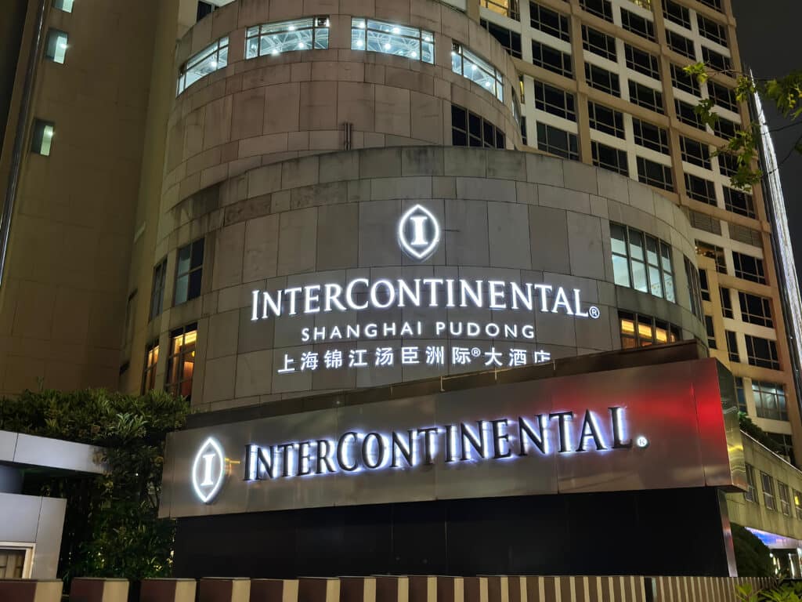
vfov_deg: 40.7
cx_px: 401
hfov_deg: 52.6
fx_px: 811
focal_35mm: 35
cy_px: 301
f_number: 1.8
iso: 640
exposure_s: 1/25
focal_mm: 6.8
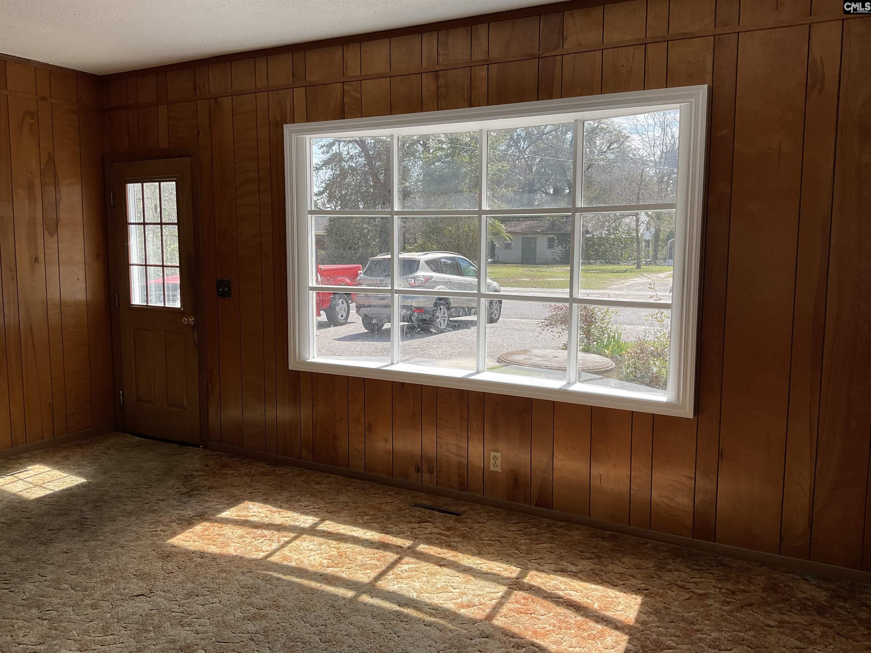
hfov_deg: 61.7
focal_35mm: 29
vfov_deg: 48.2
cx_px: 436
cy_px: 326
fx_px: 730
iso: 16
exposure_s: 1/568
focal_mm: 3
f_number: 1.8
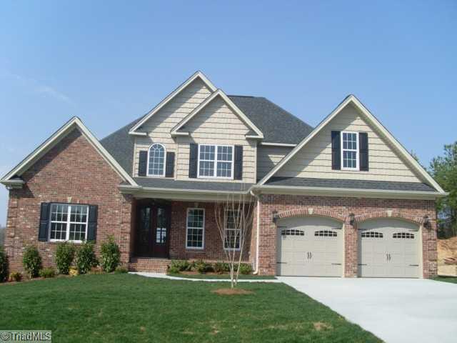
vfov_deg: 37.7
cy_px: 172
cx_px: 228
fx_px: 502
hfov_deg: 49.0
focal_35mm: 38
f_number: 7.7
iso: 80
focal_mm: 6.3
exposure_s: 1/250
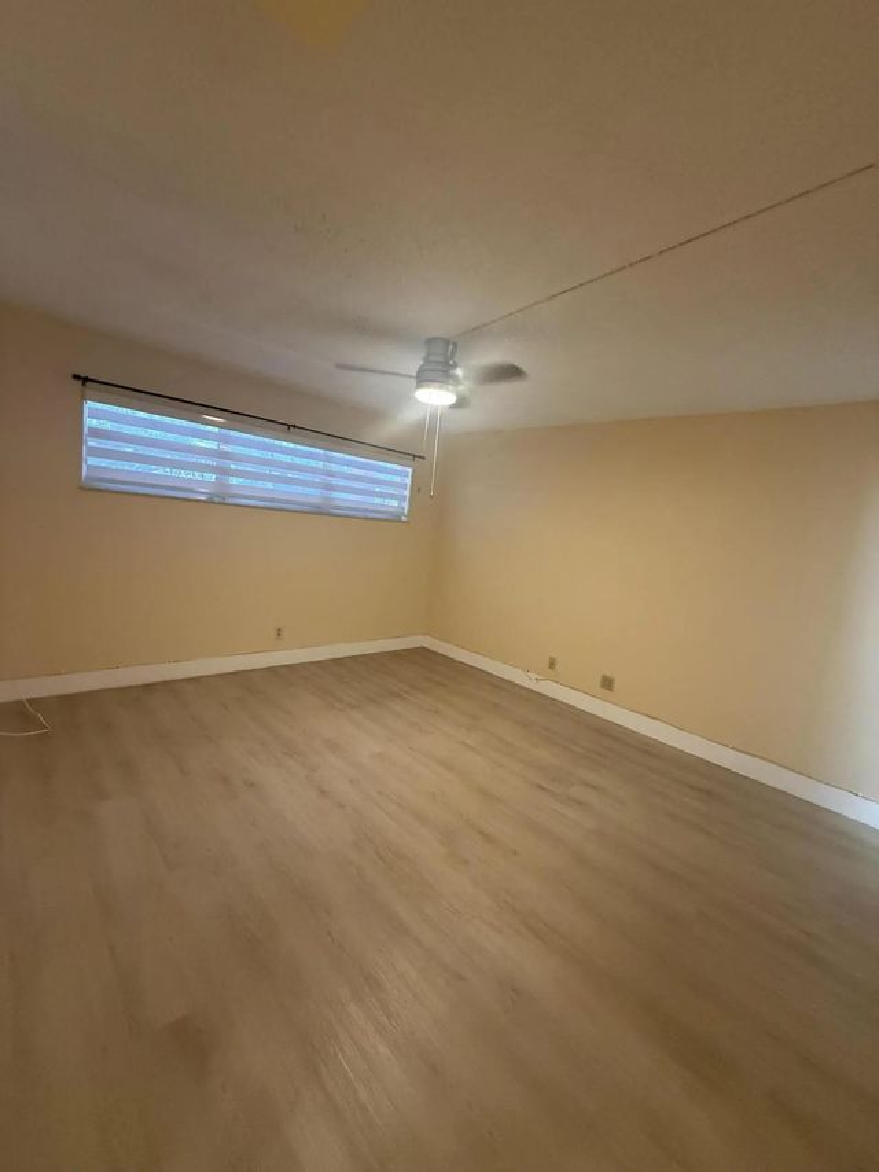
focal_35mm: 14
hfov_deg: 85.7
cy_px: 586
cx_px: 440
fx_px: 474
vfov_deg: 102.1
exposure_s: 1/120
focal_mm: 2.22
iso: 500
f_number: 2.2
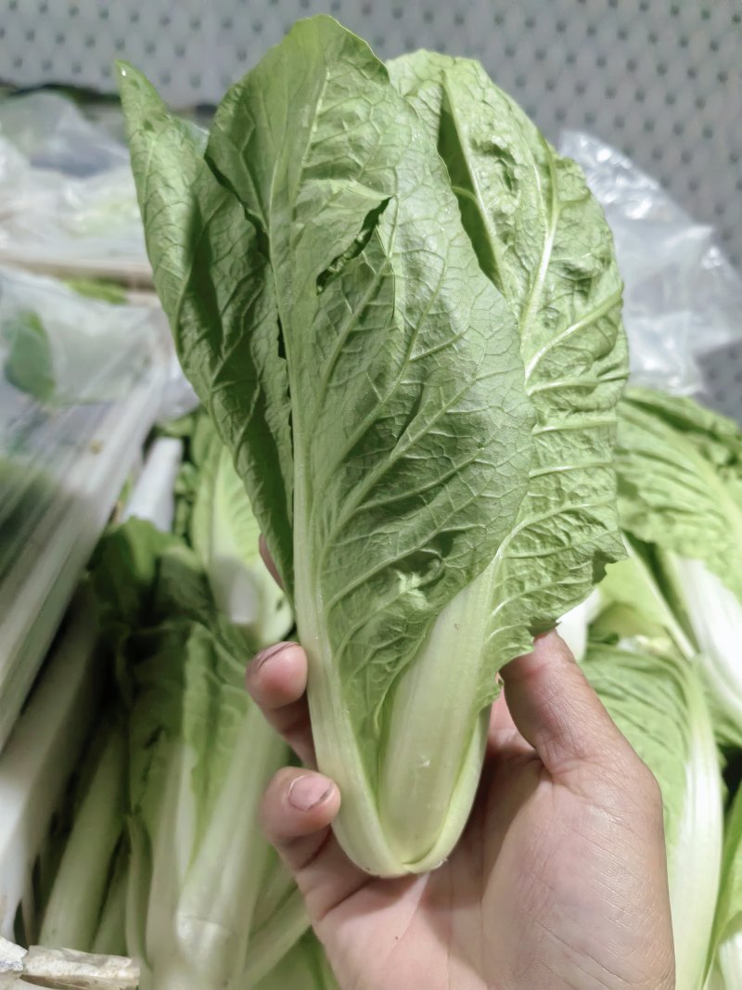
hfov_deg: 51.3
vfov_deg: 65.3
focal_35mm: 27
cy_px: 495
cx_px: 371
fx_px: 772
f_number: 1.9
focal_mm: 5.52
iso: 640
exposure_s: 1/167
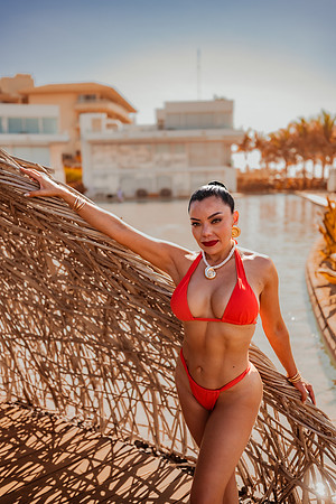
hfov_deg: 37.9
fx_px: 490
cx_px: 168
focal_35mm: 35
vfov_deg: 54.4
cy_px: 252
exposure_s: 1/2000
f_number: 1.8
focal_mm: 35
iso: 125
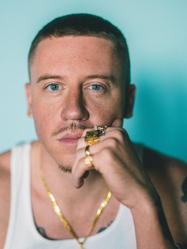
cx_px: 80
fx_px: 548
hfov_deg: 19.4
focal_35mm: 76
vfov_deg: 25.7
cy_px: 122
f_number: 2
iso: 1600
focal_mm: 80
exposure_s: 1/60
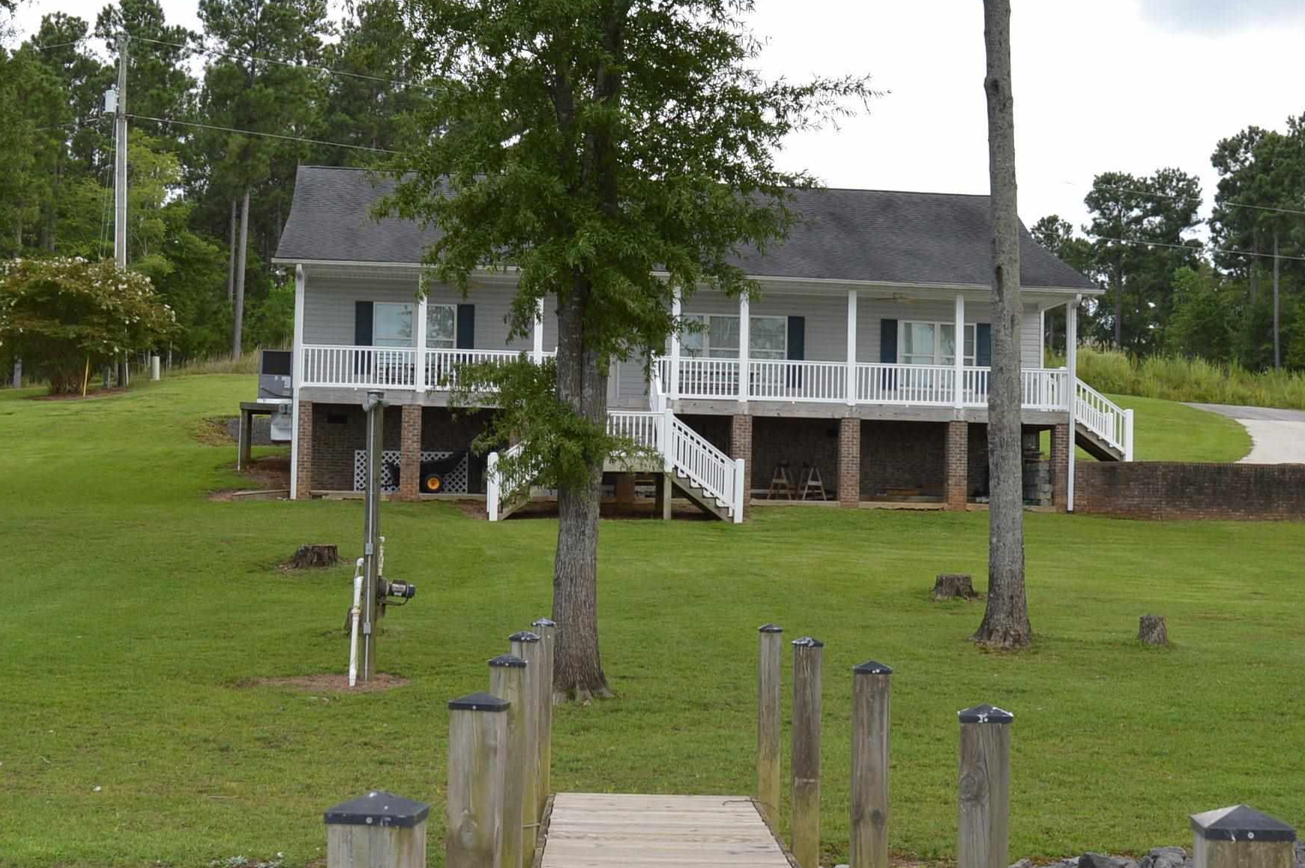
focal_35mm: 57
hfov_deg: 35.1
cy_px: 441
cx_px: 665
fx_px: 2065
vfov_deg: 23.7
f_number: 7.1
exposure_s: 1/200
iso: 100
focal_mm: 22
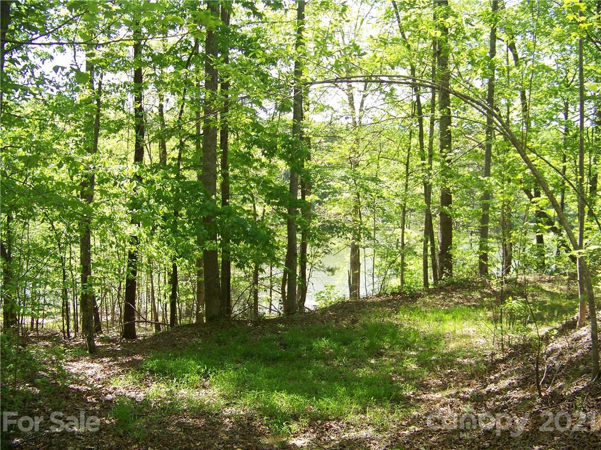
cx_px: 300
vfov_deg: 39.7
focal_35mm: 36
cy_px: 225
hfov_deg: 51.4
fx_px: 625
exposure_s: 1/160
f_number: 2.8
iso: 64
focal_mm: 5.85
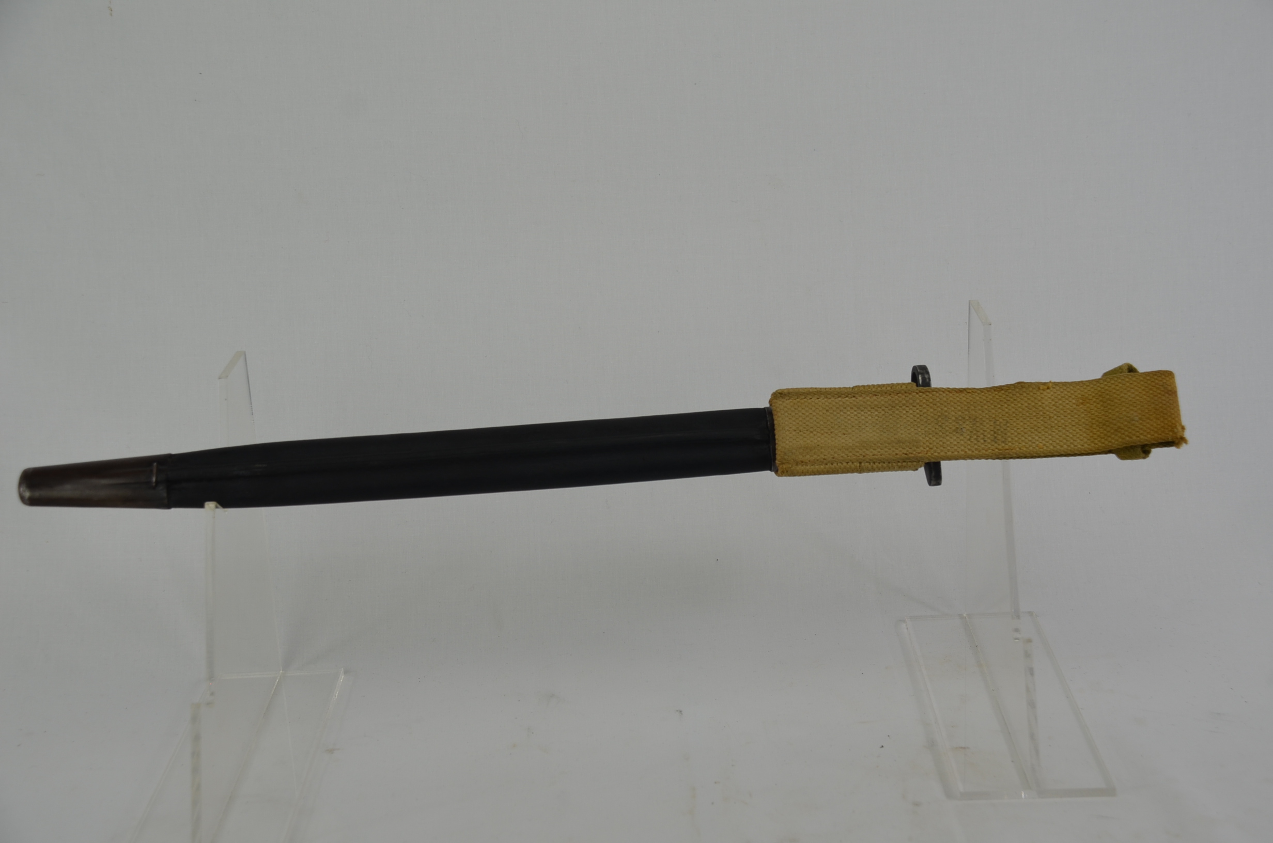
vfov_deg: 25.6
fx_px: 1853
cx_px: 636
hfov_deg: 37.9
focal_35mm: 52
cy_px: 422
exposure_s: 1/160
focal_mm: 35
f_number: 6.3
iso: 200
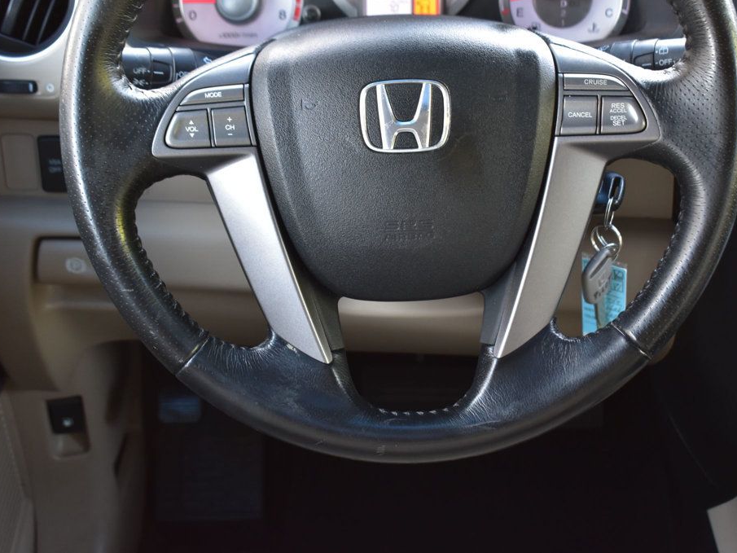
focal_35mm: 62
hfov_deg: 31.2
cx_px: 406
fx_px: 1320
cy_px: 276
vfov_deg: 23.7
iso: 720
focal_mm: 38
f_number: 6.3
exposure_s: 1/15
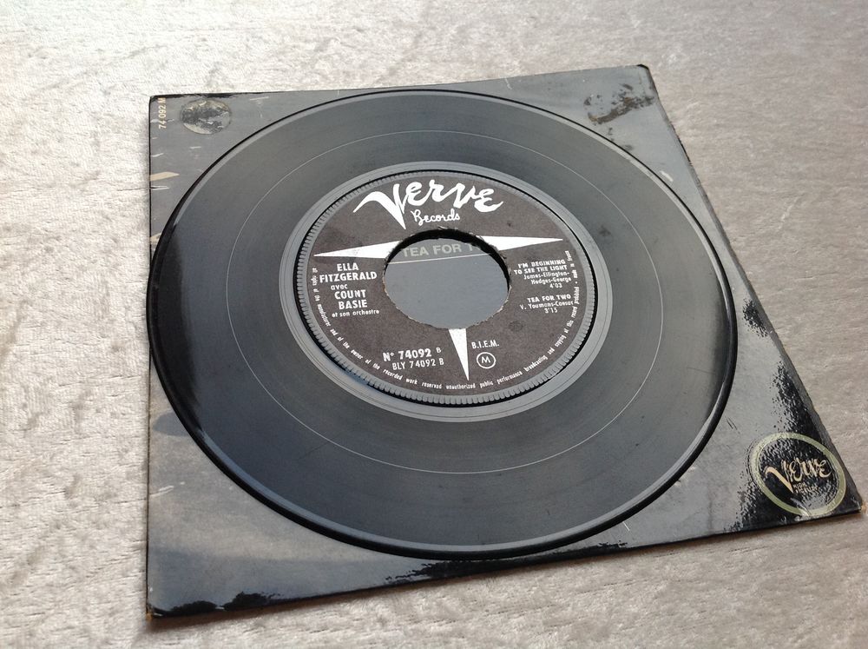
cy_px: 324
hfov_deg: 52.7
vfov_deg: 40.6
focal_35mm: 35
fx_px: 876
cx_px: 434
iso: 100
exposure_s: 1/120
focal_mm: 4.28
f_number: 2.4
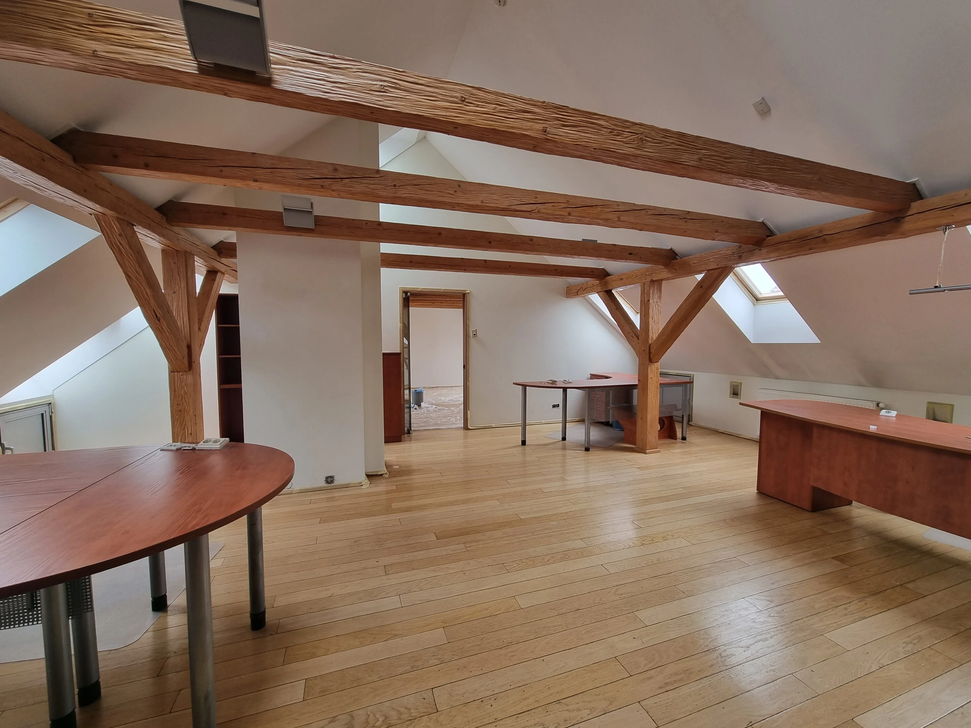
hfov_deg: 106.2
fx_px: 365
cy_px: 364
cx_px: 486
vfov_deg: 89.9
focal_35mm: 13
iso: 50
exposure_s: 1/50
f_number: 2.2
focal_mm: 2.2
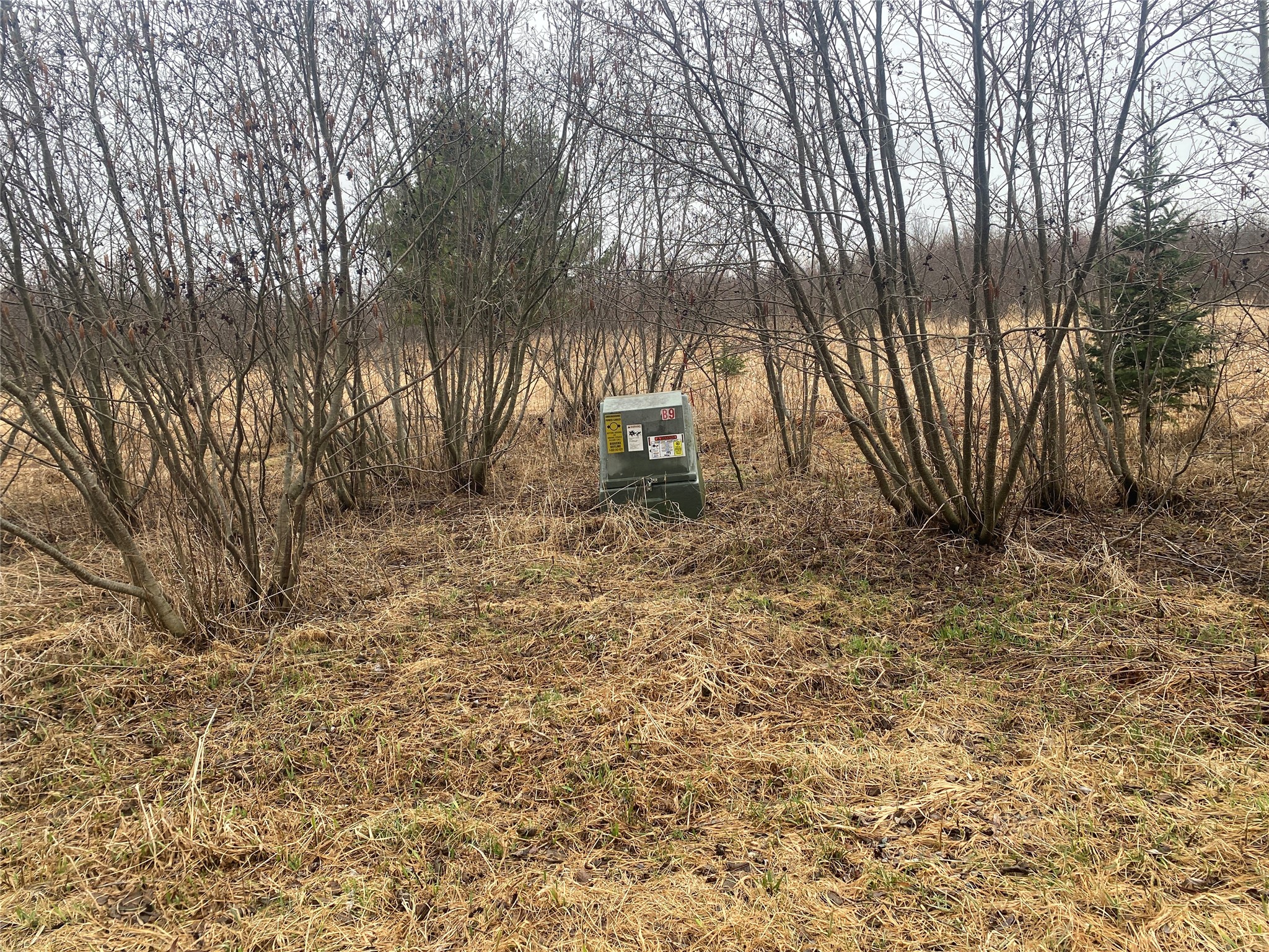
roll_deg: +5.4
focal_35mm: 26
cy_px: 476
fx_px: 953
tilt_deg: -12.3
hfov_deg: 67.3
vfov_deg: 53.1
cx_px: 634
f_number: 1.8
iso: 32
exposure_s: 1/223
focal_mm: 4.25
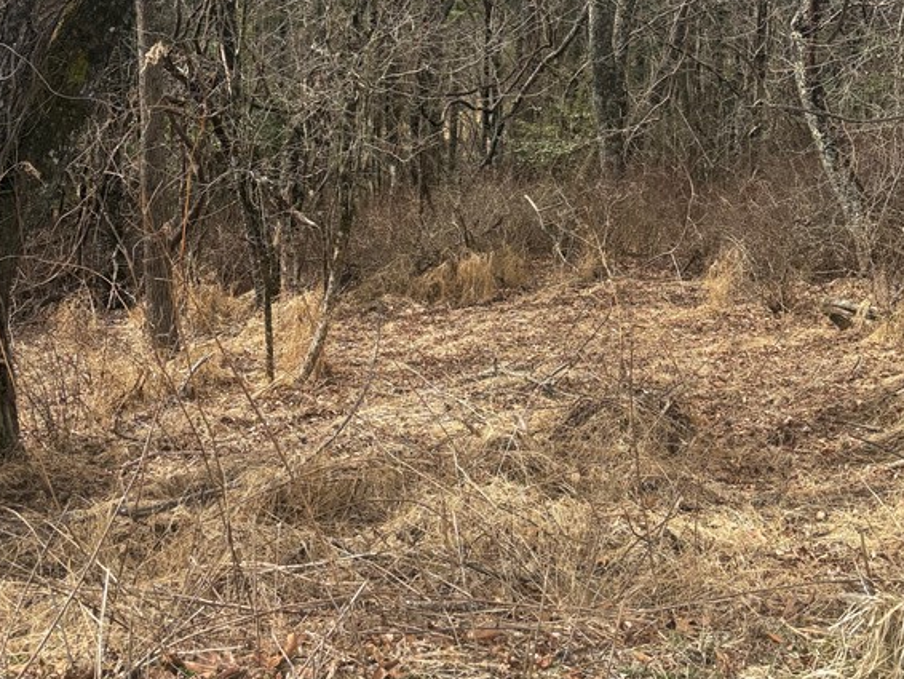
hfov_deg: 40.3
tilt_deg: -3.5
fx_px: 1228
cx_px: 511
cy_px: -5
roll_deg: -2.7
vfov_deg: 28.9
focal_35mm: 47
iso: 64
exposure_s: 1/1550
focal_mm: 5.96
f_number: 1.6
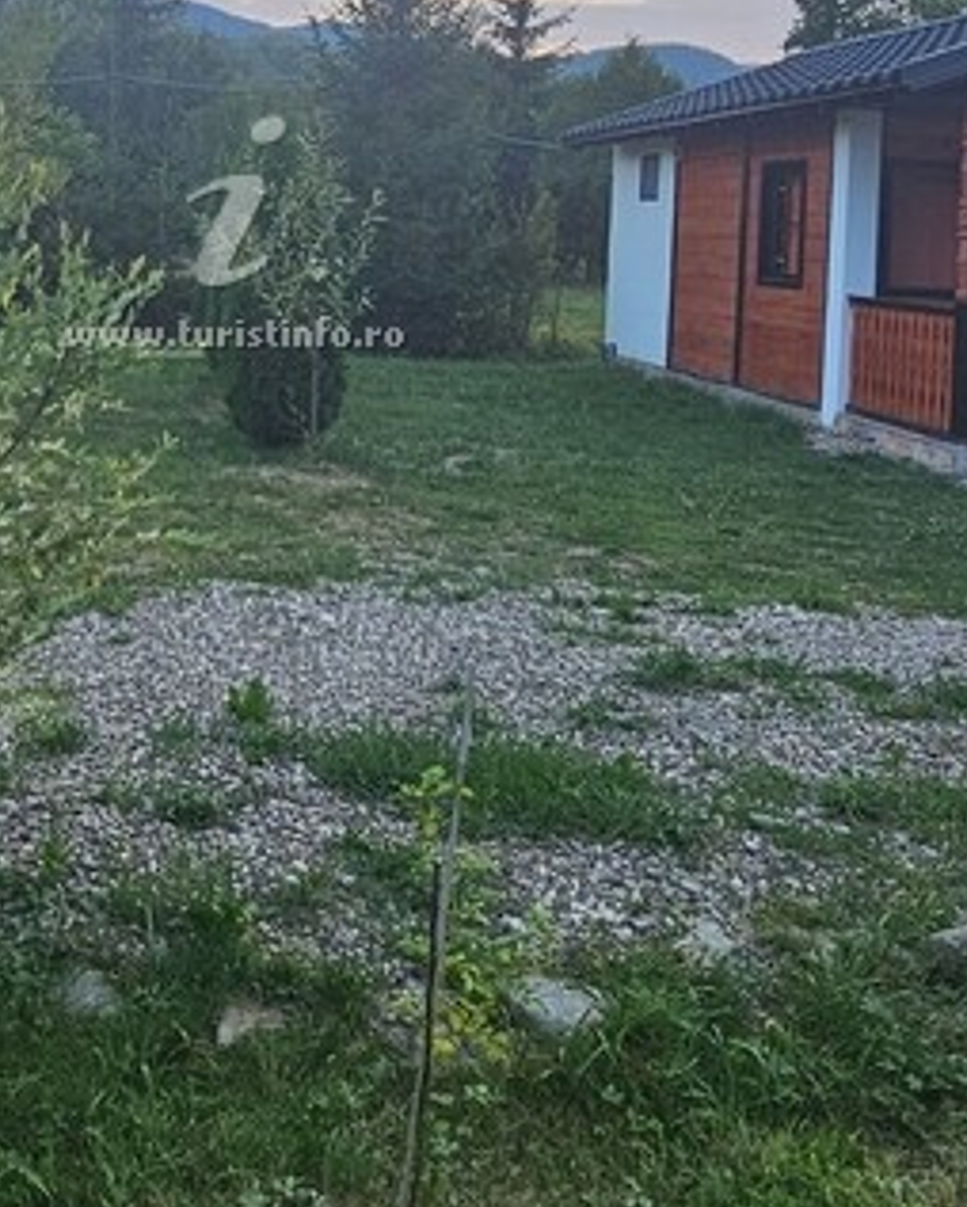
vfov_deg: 42.5
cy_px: 217
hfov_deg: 35.6
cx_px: 225
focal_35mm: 41
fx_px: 1465
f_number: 2.2
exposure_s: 1/177
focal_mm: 2.2
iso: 50
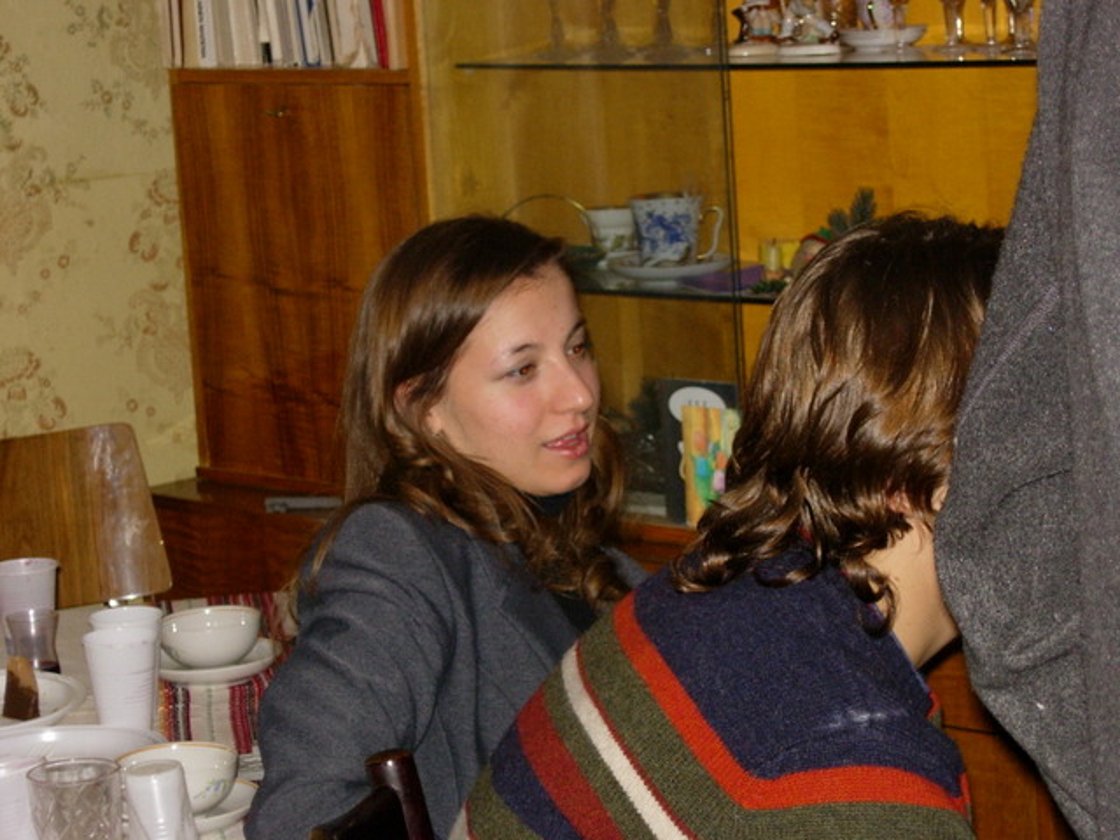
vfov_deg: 13.1
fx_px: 3656
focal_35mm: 113
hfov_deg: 17.4
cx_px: 560
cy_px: 420
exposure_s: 1/161
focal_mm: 23.4
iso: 200
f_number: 4.9
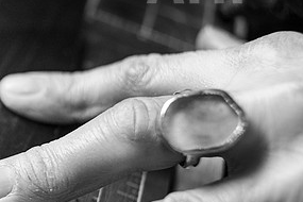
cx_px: -79
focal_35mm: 90
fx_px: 757
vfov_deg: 15.1
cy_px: 157
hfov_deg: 20.8
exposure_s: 1/160
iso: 1000
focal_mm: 35
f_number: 3.5
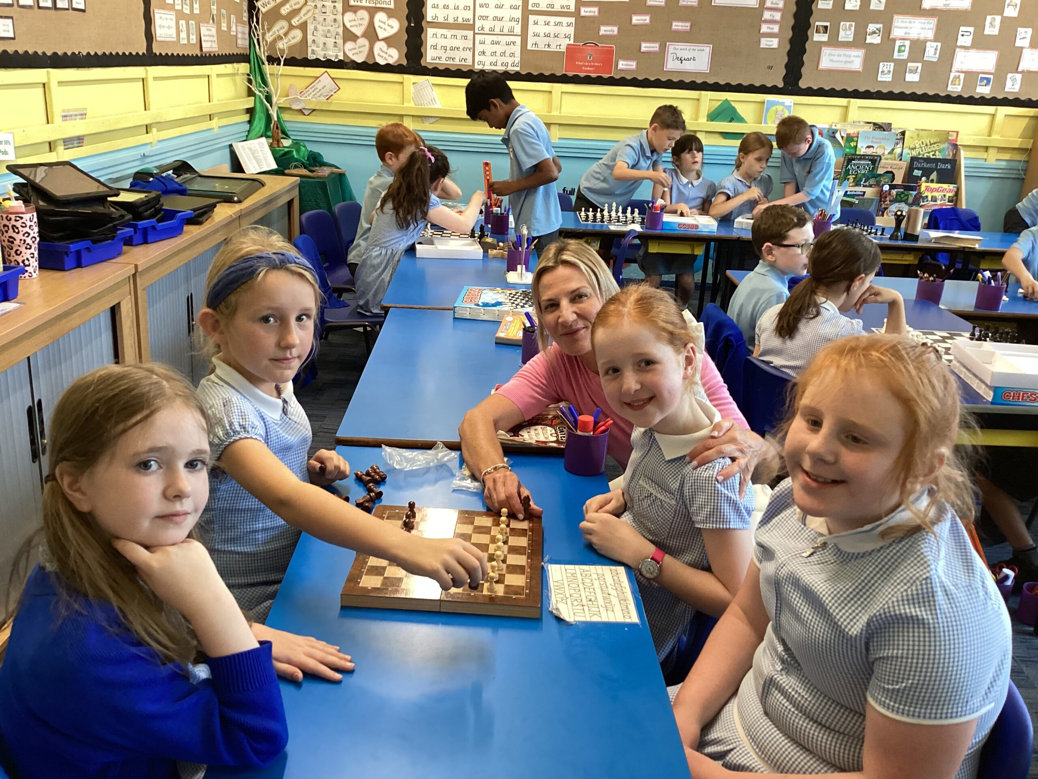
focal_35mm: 31
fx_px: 930
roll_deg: -2.7
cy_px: 390
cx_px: 519
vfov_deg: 45.4
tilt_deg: -19.6
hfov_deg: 58.4
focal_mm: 3.3
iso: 200
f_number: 2.4
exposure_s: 1/50
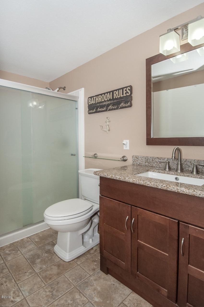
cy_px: 154
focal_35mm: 36
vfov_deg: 53.2
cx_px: 102
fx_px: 307
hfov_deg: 36.8
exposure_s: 1/180
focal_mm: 24
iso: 400
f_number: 8
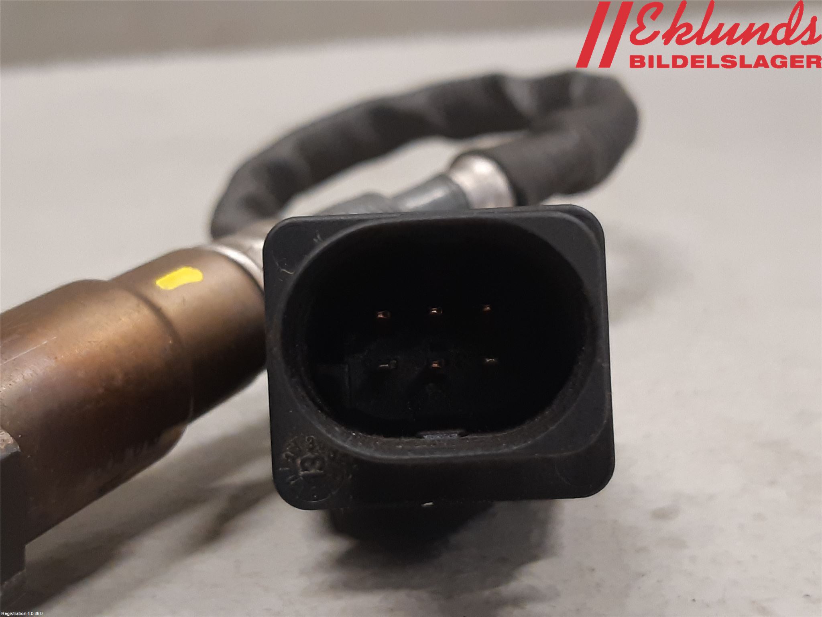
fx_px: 617
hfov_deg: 67.3
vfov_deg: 53.1
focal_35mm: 26
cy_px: 308
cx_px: 411
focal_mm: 3.93
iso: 160
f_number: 1.7
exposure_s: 1/50
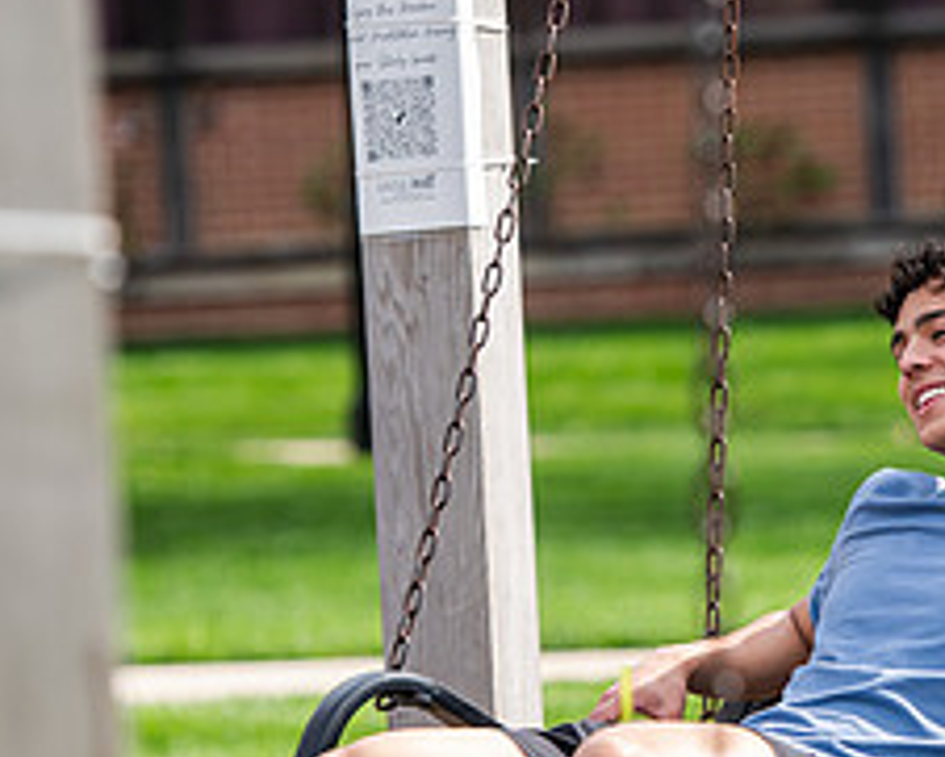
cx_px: 966
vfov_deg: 4.8
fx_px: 9094
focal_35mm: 325
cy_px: 483
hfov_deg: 5.9
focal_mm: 135
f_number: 3.5
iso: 125
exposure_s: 1/400
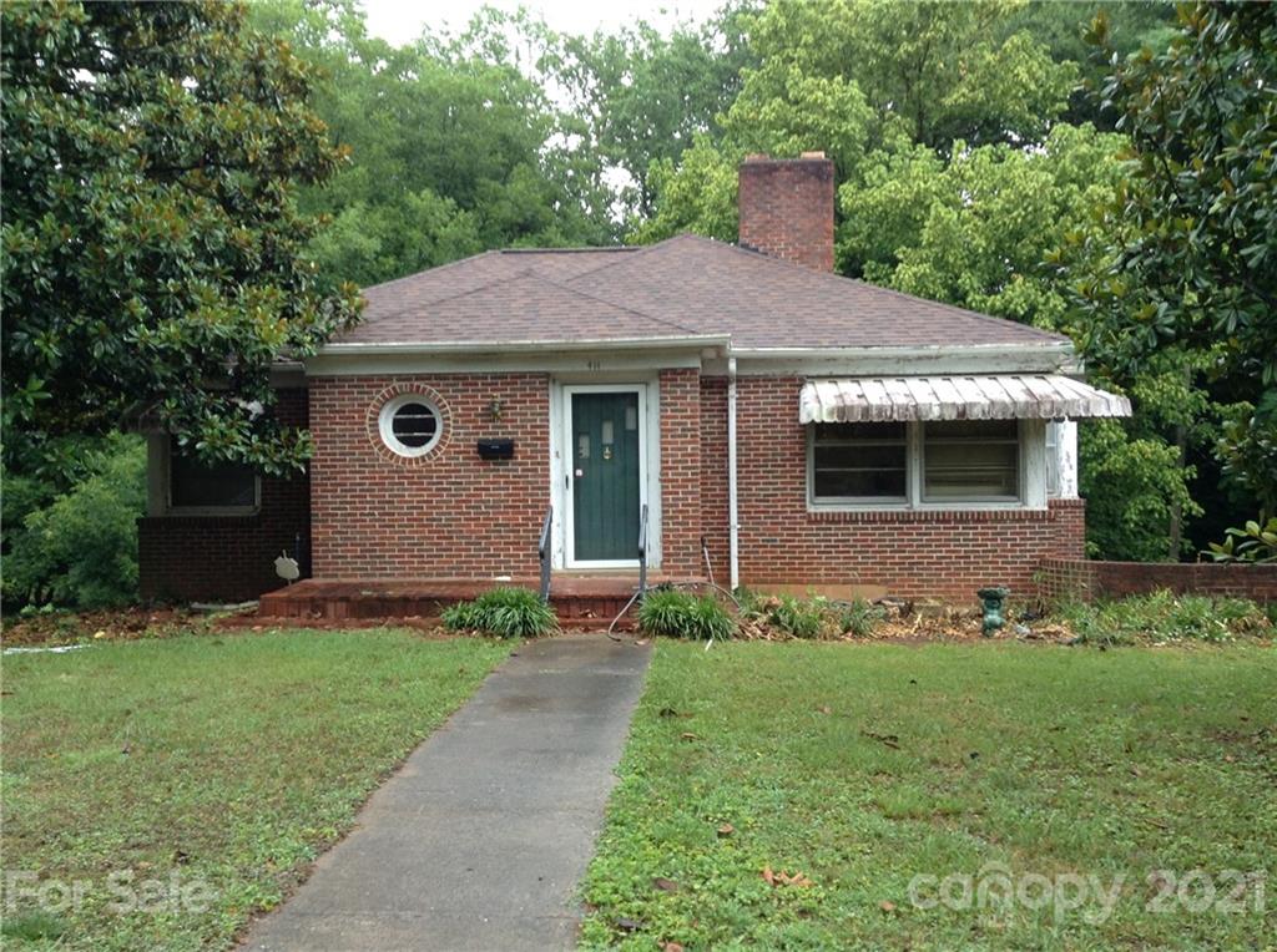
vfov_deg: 42.8
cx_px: 638
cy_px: 476
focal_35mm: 33
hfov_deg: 55.4
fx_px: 1215
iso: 32
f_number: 2.4
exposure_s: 1/40
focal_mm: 3.3
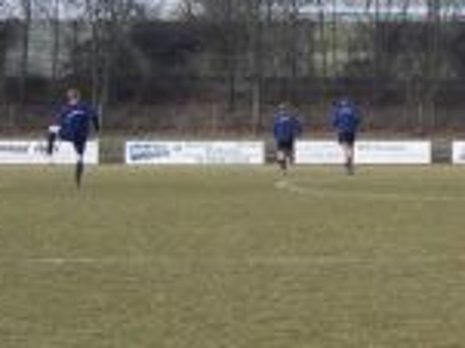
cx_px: 496
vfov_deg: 8.6
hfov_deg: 11.4
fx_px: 2309
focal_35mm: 172
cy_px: 145
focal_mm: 13.3
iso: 100
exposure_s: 1/350
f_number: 4
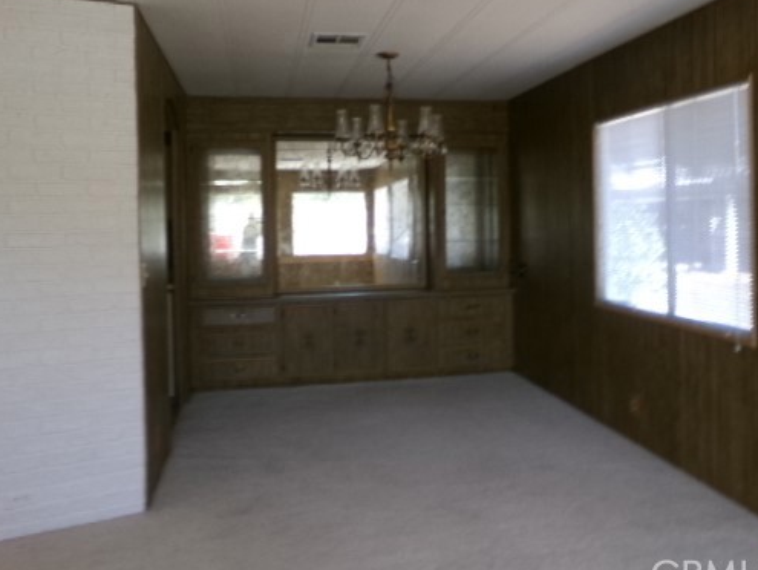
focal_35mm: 31
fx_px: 679
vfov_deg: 45.3
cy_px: 228
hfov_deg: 58.3
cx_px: 407
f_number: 3.7
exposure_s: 1/45
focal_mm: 4.3
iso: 100
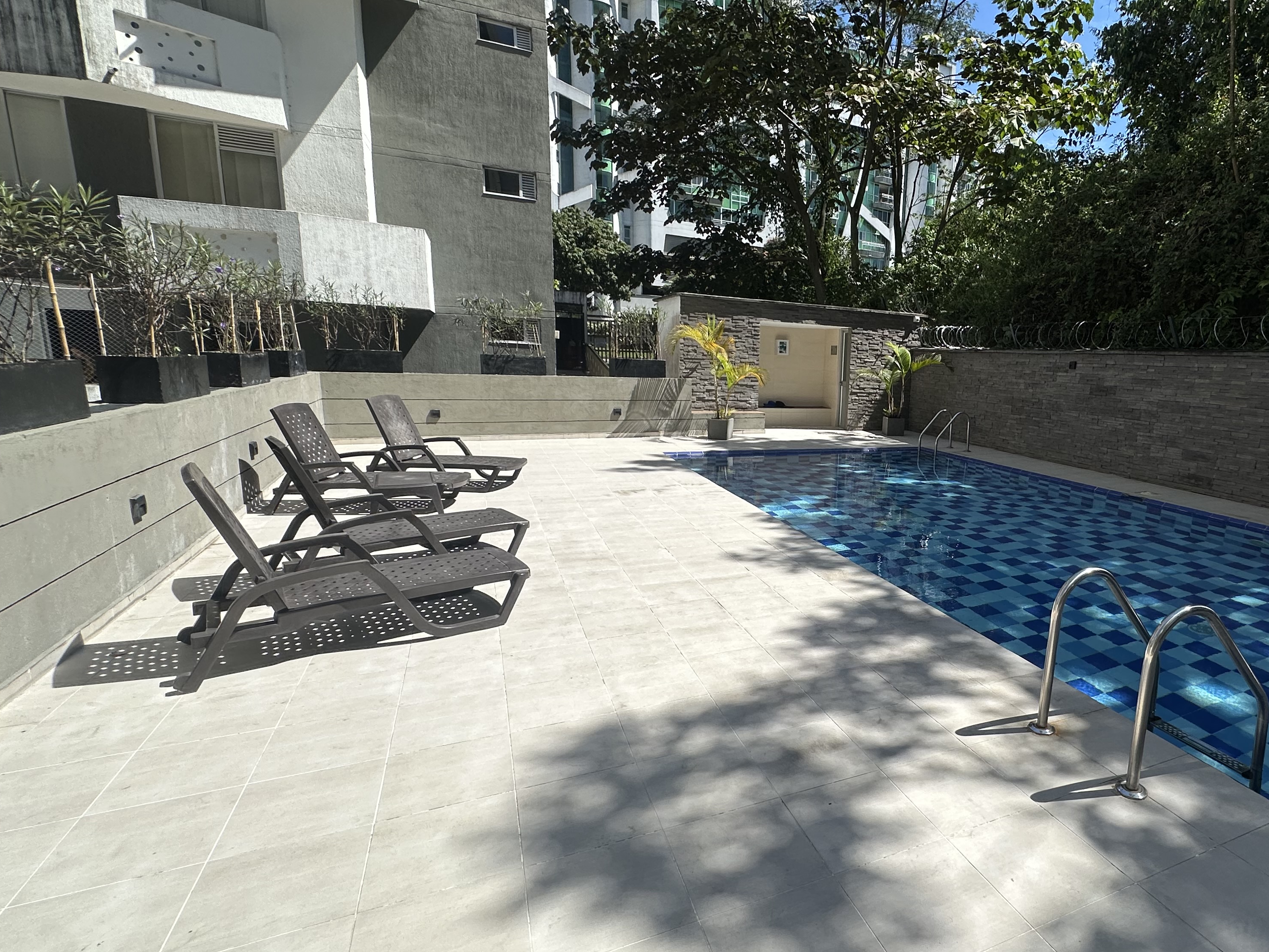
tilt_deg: -10.5
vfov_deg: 68.7
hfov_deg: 82.1
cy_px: 494
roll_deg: -1.9
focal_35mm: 19
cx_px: 835
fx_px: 696
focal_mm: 2.22
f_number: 2.2
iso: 50
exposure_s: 1/2681
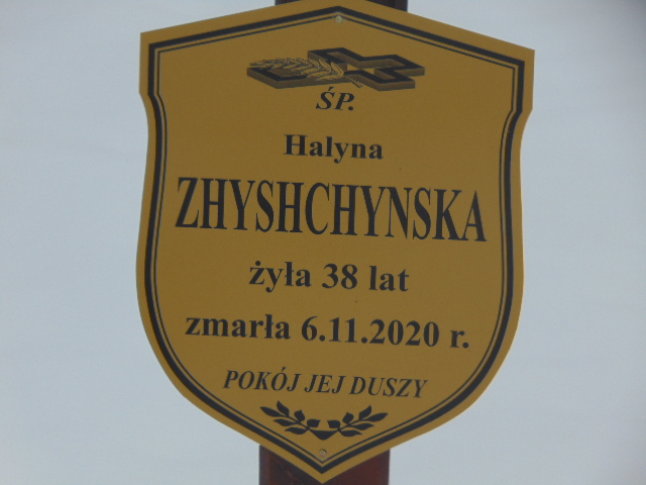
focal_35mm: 250
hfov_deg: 7.9
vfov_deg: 5.9
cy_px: 242
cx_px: 323
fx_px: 4665
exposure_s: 1/500
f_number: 4.1
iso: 80
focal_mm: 44.9
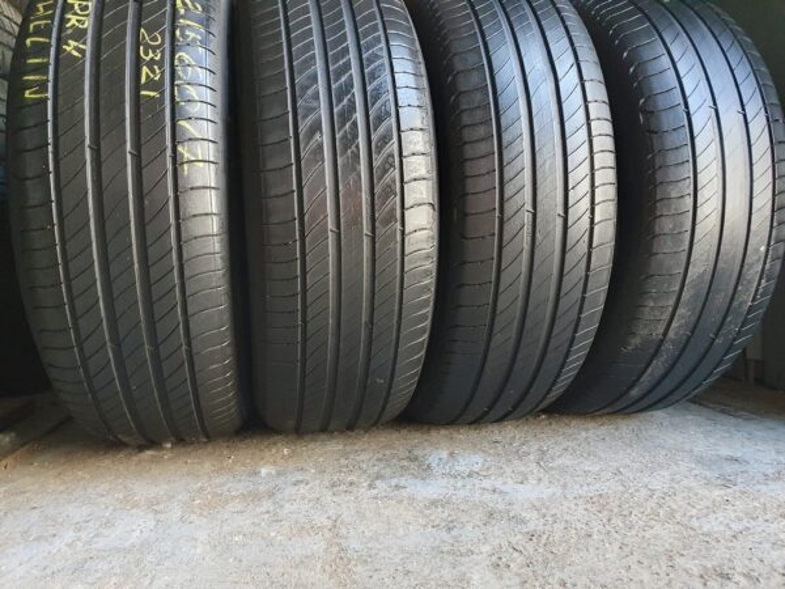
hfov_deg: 67.3
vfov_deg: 53.1
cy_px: 294
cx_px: 392
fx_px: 590
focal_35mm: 26
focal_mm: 4.32
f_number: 2.4
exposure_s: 1/50
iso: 800
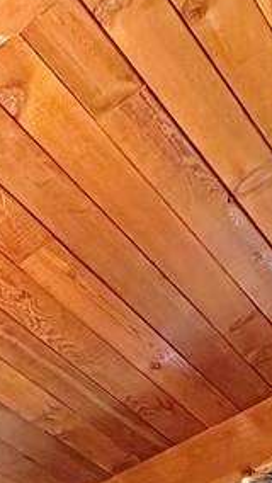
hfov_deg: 14.0
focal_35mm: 86
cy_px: 966
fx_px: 1101
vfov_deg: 17.6
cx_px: 70
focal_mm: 2.22
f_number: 2.2
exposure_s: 1/60
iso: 200
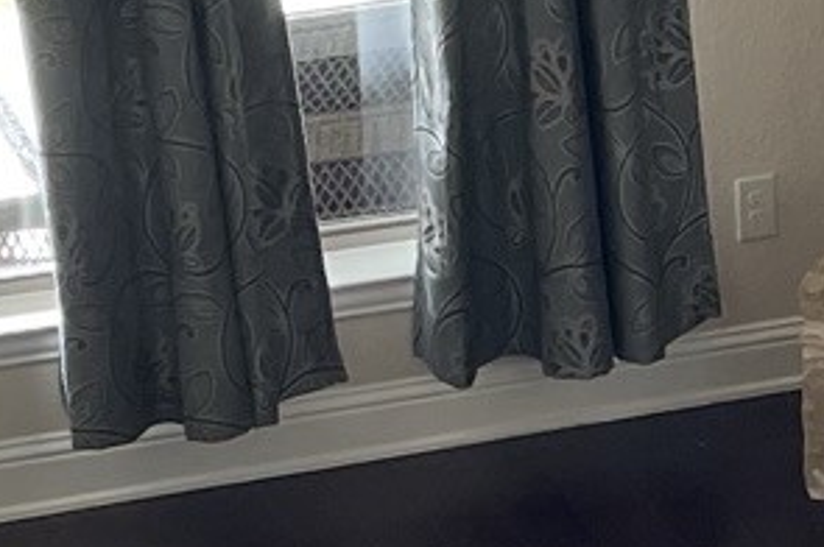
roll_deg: +0.9
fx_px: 4298
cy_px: 561
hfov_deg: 10.7
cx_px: 1008
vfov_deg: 7.3
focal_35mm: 188
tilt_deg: -24.1
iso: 80
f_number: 1.6
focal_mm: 4.2
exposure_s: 1/120
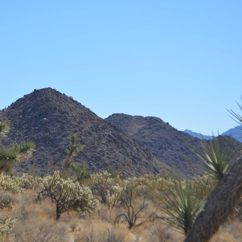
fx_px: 987
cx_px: 71
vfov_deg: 14.0
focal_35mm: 125
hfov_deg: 13.9
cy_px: 117
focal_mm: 55
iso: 400
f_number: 7.1
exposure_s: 1/1600
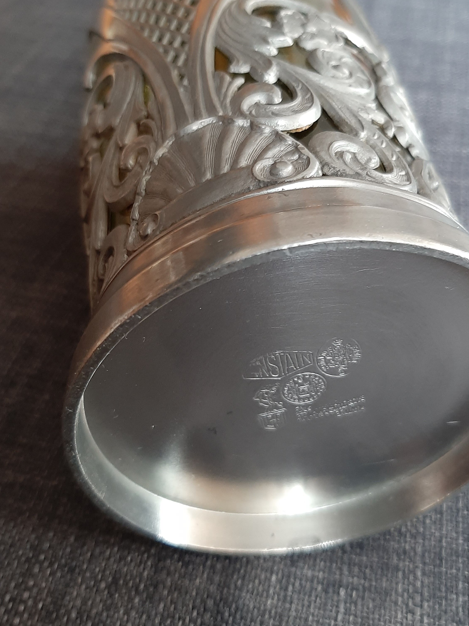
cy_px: 279
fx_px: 632
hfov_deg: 40.6
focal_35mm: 35
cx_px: 271
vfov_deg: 52.5
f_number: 1.7
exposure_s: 1/33
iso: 200
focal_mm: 3.93
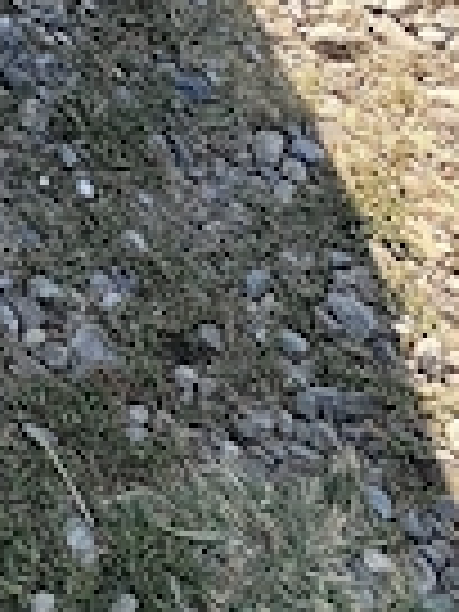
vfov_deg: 11.4
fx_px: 2387
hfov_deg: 9.0
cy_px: -981
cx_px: -886
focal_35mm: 135
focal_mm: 6.57
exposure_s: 1/612
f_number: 1.6
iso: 100
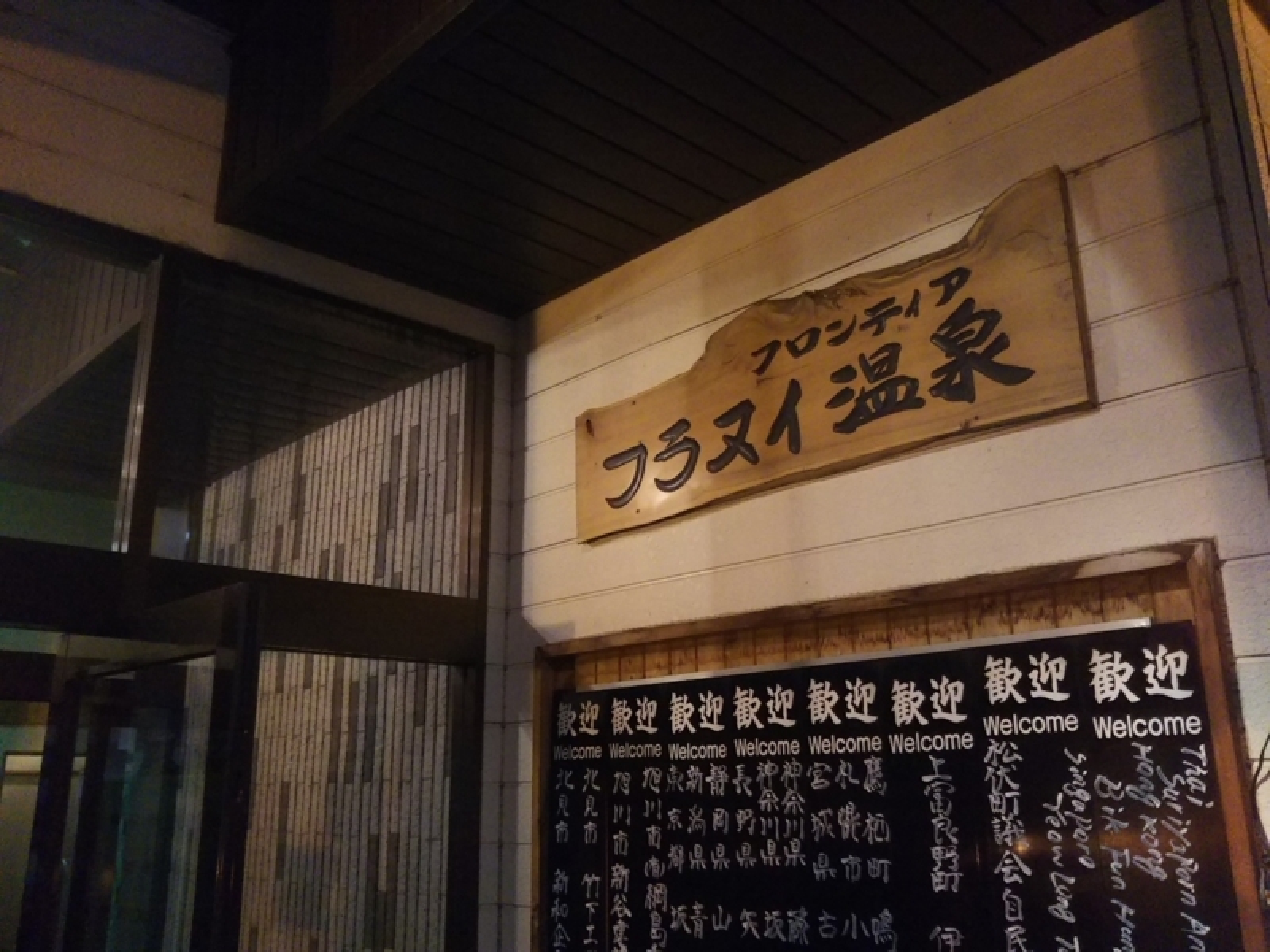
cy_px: 476
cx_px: 635
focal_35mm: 30
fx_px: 1101
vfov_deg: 46.8
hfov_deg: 60.0
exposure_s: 1/30
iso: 400
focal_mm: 4
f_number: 2.2
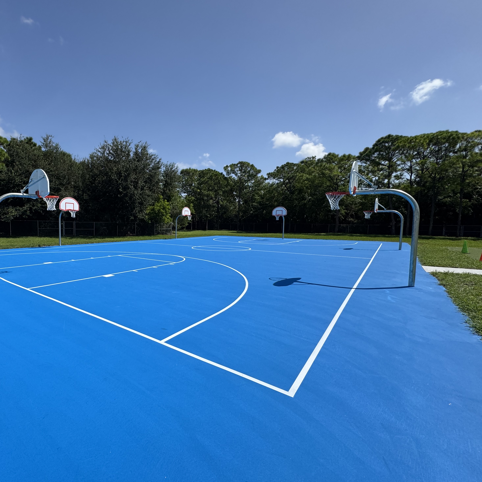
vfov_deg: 84.0
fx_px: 268
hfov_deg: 81.0
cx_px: 158
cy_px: 240
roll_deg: -0.7
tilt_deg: -3.8
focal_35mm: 17
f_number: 2.2
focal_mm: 2.22
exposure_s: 1/2494
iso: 50
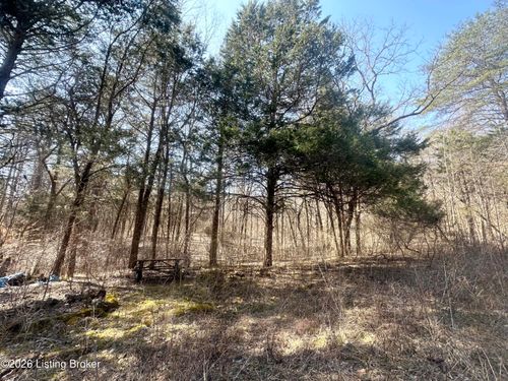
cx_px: 254
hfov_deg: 102.1
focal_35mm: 14
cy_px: 190
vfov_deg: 85.7
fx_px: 205
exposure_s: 1/185
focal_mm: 2.22
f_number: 2.2
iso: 40
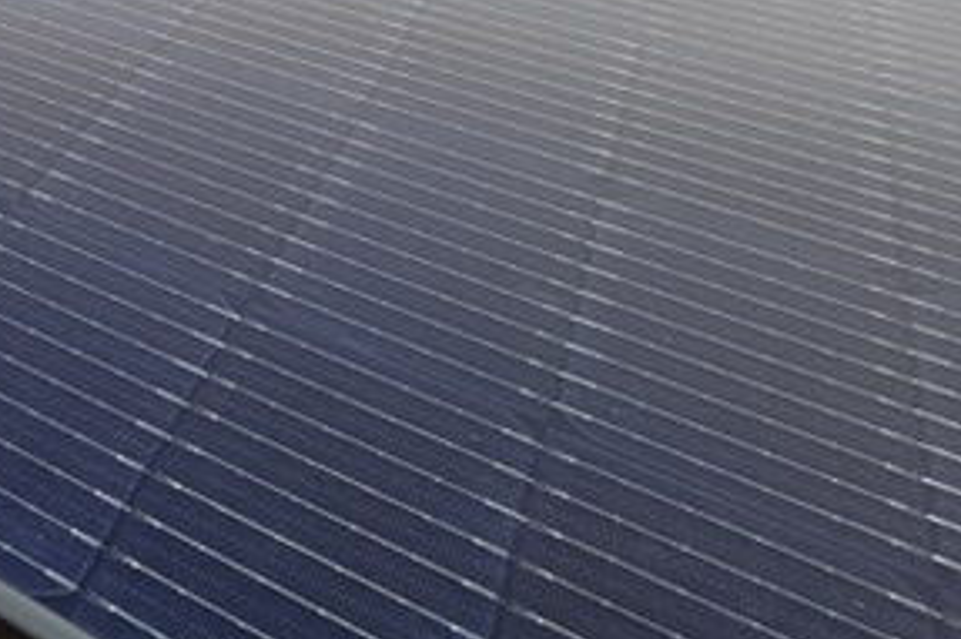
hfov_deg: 27.1
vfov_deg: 21.1
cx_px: -475
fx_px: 1387
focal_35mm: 52
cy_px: -371
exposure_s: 1/106
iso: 64
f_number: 2.2
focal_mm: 2.22
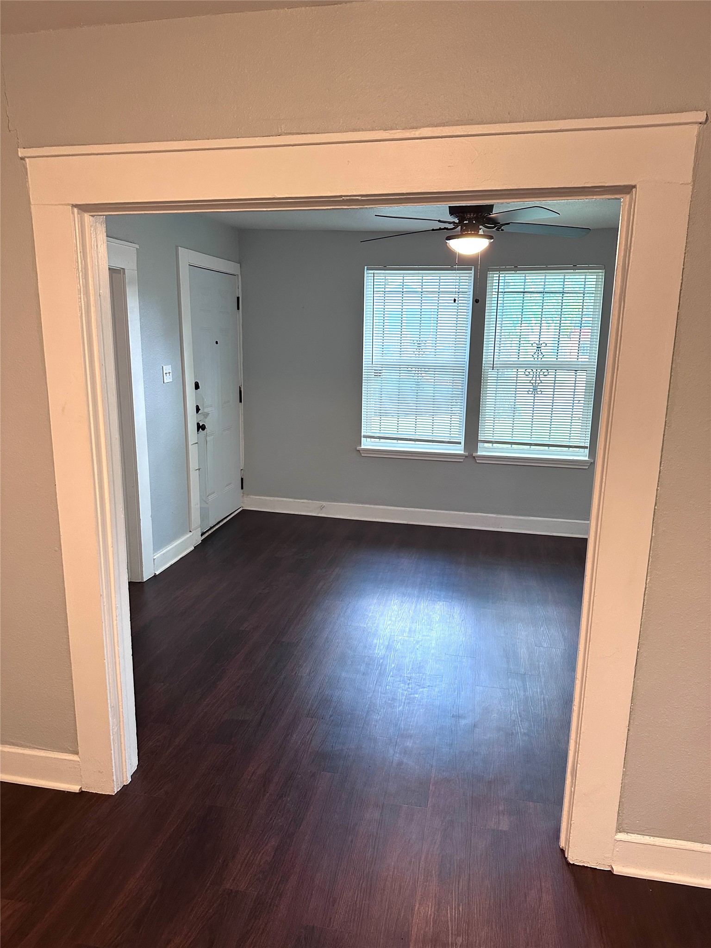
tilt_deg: -11.5
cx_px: 356
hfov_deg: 56.8
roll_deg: -1.3
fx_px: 657
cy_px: 474
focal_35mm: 24
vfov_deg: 71.6
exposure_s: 1/60
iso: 320
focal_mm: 6.86
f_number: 1.78
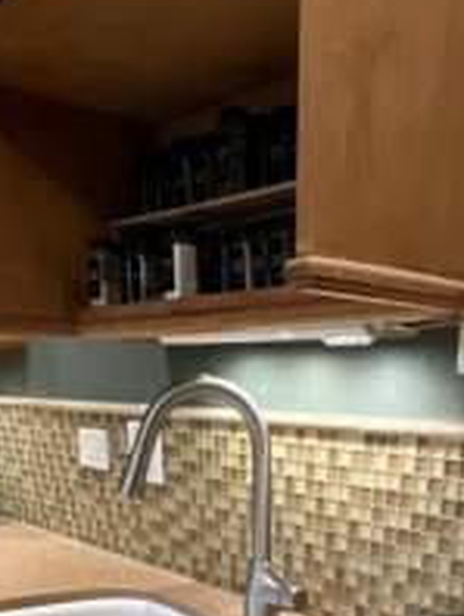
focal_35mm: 42
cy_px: 653
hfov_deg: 34.0
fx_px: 749
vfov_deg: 38.3
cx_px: 321
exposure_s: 1/60
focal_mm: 1.57
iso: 200
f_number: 1.8
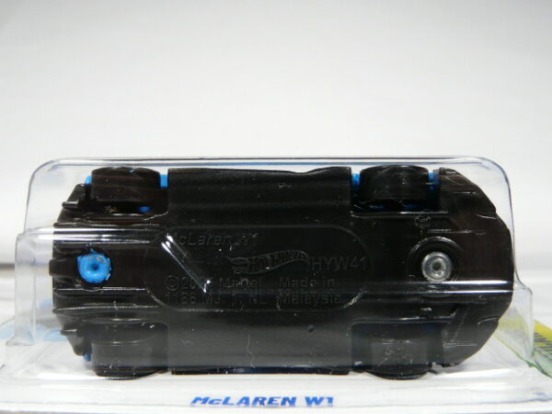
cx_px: 276
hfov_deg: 50.1
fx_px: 590
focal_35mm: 37
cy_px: 207
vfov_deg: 38.7
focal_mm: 4.6
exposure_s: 1/50
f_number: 2.8
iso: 100
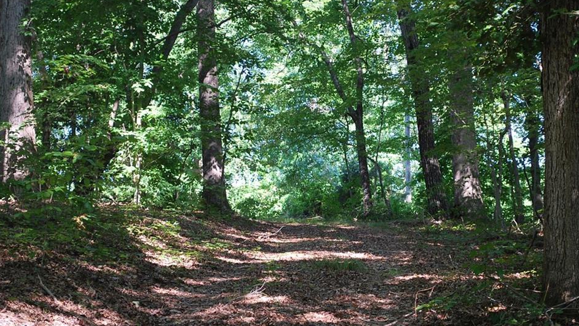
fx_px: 1259
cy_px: 202
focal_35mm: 82
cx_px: 310
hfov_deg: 25.9
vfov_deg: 14.7
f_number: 5.6
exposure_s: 1/50
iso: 200
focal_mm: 48
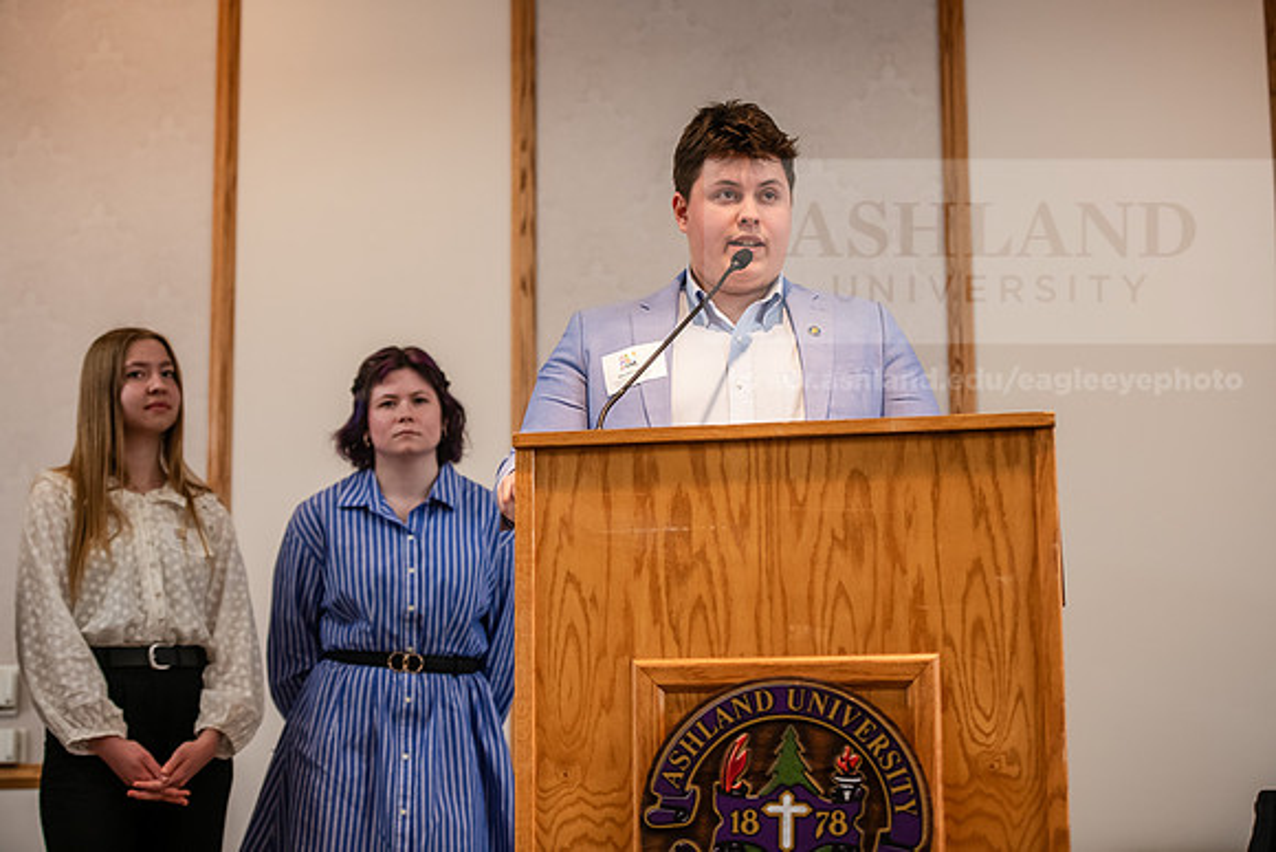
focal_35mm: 75
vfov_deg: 18.2
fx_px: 2659
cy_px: 426
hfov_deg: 27.0
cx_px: 638
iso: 1600
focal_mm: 75
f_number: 3.2
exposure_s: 1/200
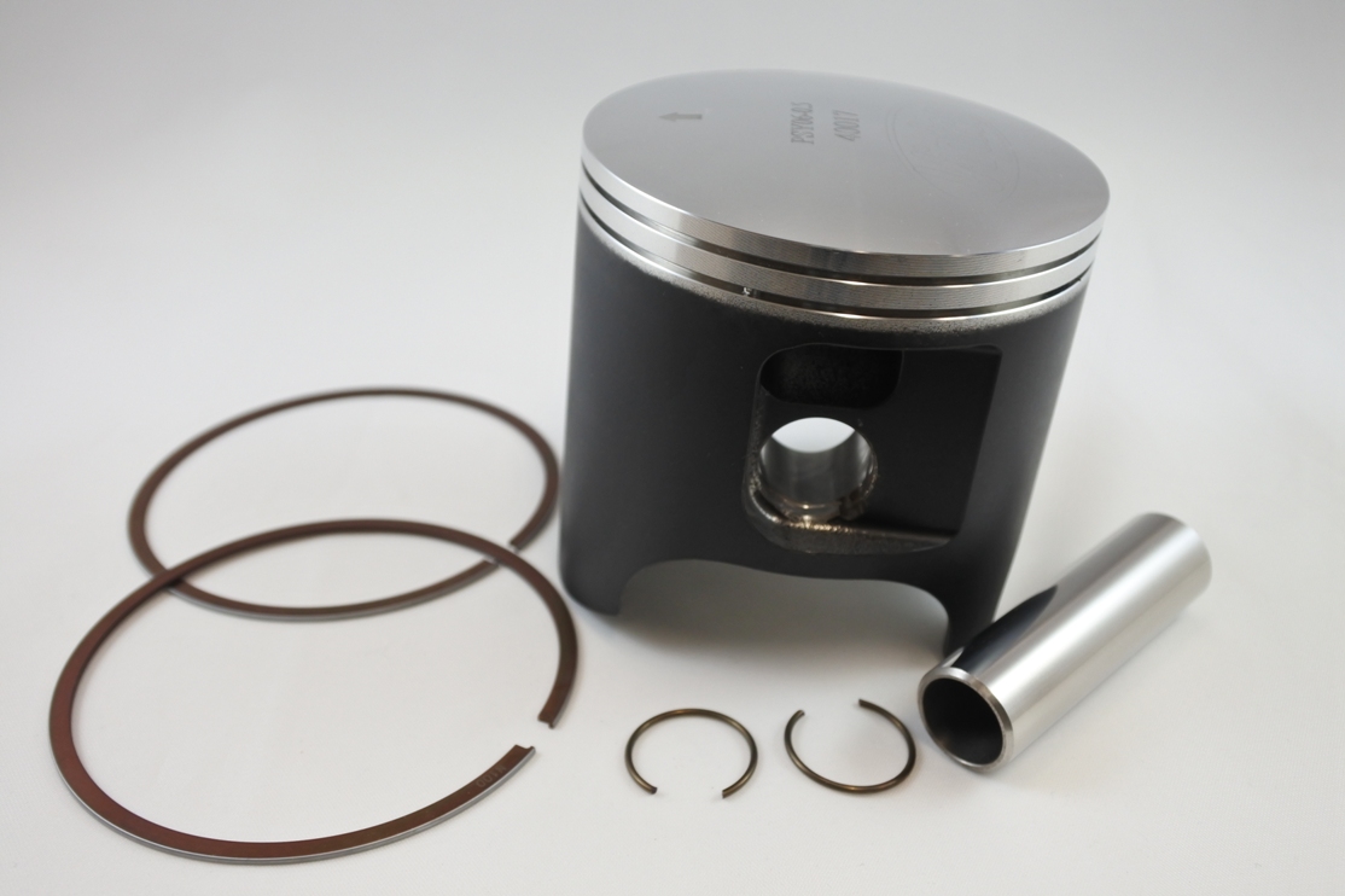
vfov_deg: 36.9
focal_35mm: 36
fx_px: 1345
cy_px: 448
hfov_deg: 53.1
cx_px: 672
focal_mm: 13.4
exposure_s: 1/160
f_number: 4
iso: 400
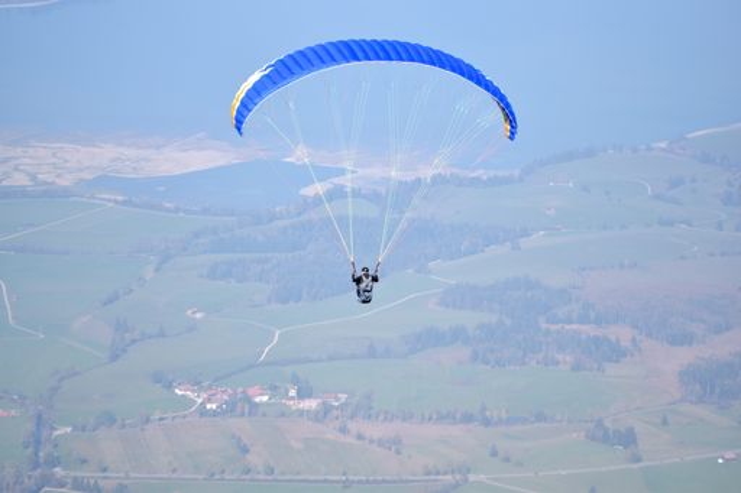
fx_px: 2778
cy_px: 246
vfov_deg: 10.2
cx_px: 370
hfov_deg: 15.2
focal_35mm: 135
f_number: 3.2
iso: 100
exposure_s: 1/2500
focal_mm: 90
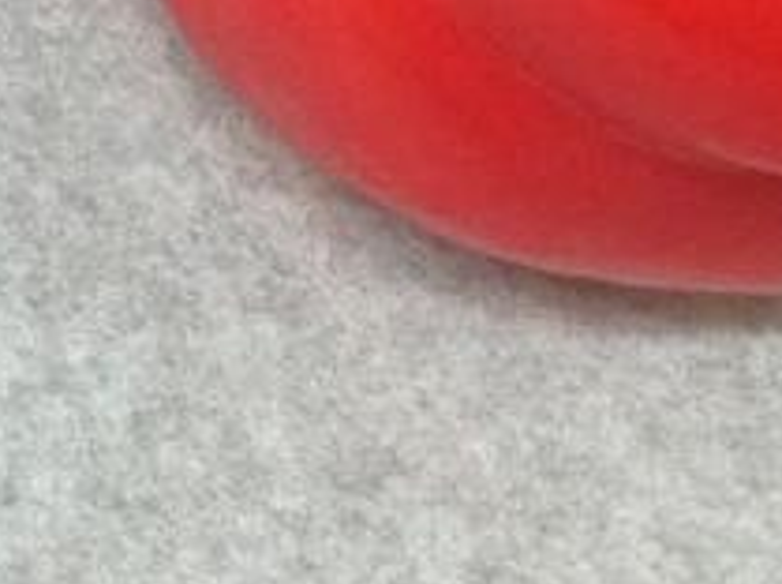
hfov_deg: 11.4
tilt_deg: -48.8
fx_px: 3653
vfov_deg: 8.7
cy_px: -543
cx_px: -621
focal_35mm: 162
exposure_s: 1/20
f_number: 2.4
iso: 160
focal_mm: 4.12
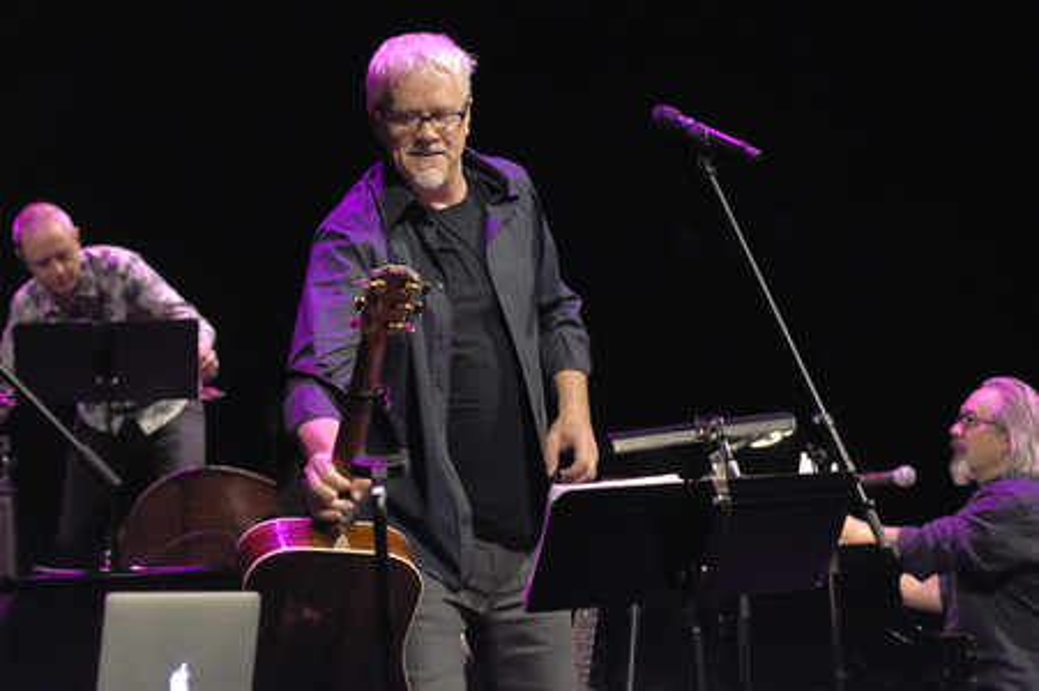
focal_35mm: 105
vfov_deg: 13.0
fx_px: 3028
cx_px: 520
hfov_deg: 19.5
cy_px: 346
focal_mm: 70
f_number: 3.2
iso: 1600
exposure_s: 1/320
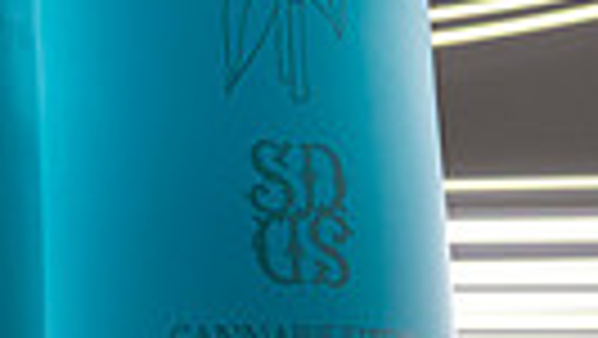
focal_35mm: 158
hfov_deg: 13.2
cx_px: -165
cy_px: -556
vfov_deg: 7.1
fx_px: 2507
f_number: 13
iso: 200
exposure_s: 8
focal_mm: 24
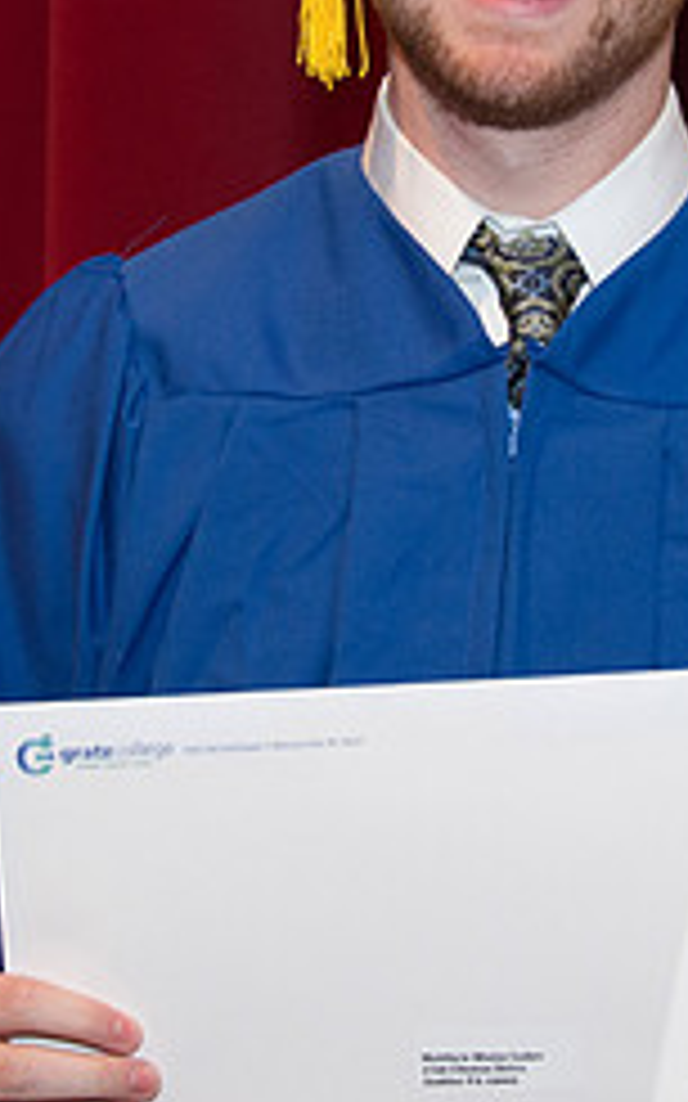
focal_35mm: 174
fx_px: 5223
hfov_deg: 7.5
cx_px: 480
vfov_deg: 12.0
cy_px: 324
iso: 2000
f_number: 4.8
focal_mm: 62
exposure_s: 1/80
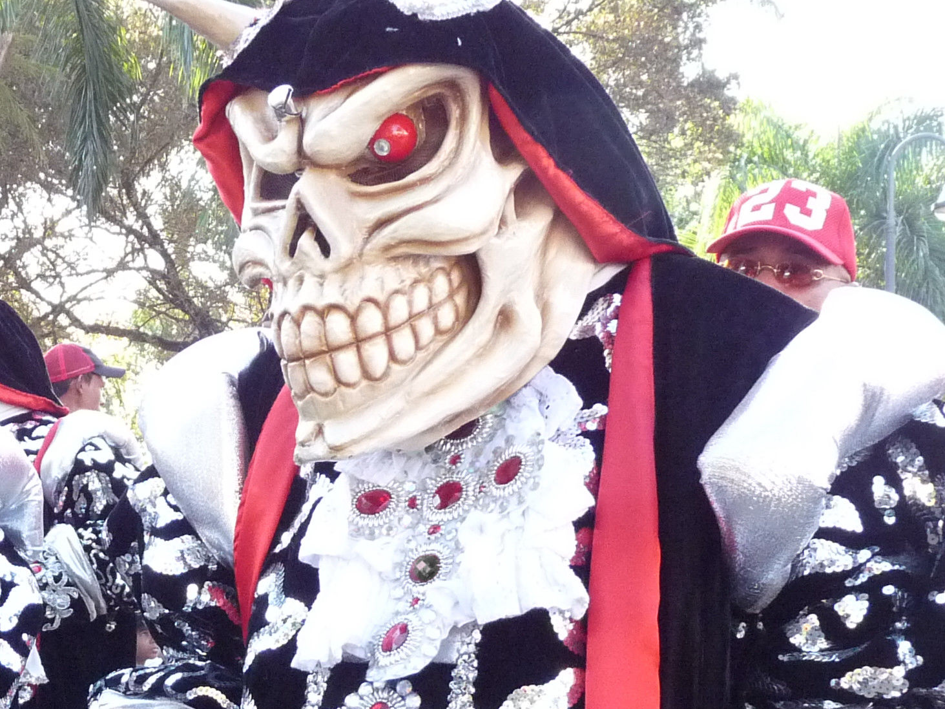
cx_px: 160
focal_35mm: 70
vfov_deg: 20.8
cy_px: 556
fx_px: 1911
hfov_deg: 27.1
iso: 400
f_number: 2.8
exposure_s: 1/250
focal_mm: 4.9
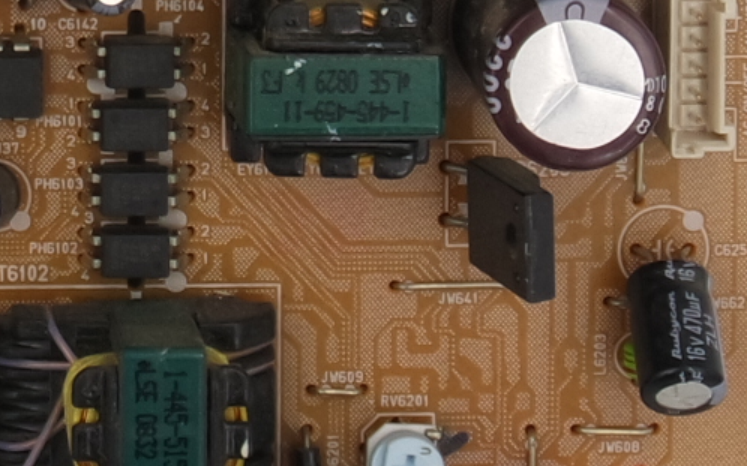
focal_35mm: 262
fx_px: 5333
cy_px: -767
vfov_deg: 4.8
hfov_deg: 7.9
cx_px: -208
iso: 160
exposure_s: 1/100
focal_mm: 16
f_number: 5.6
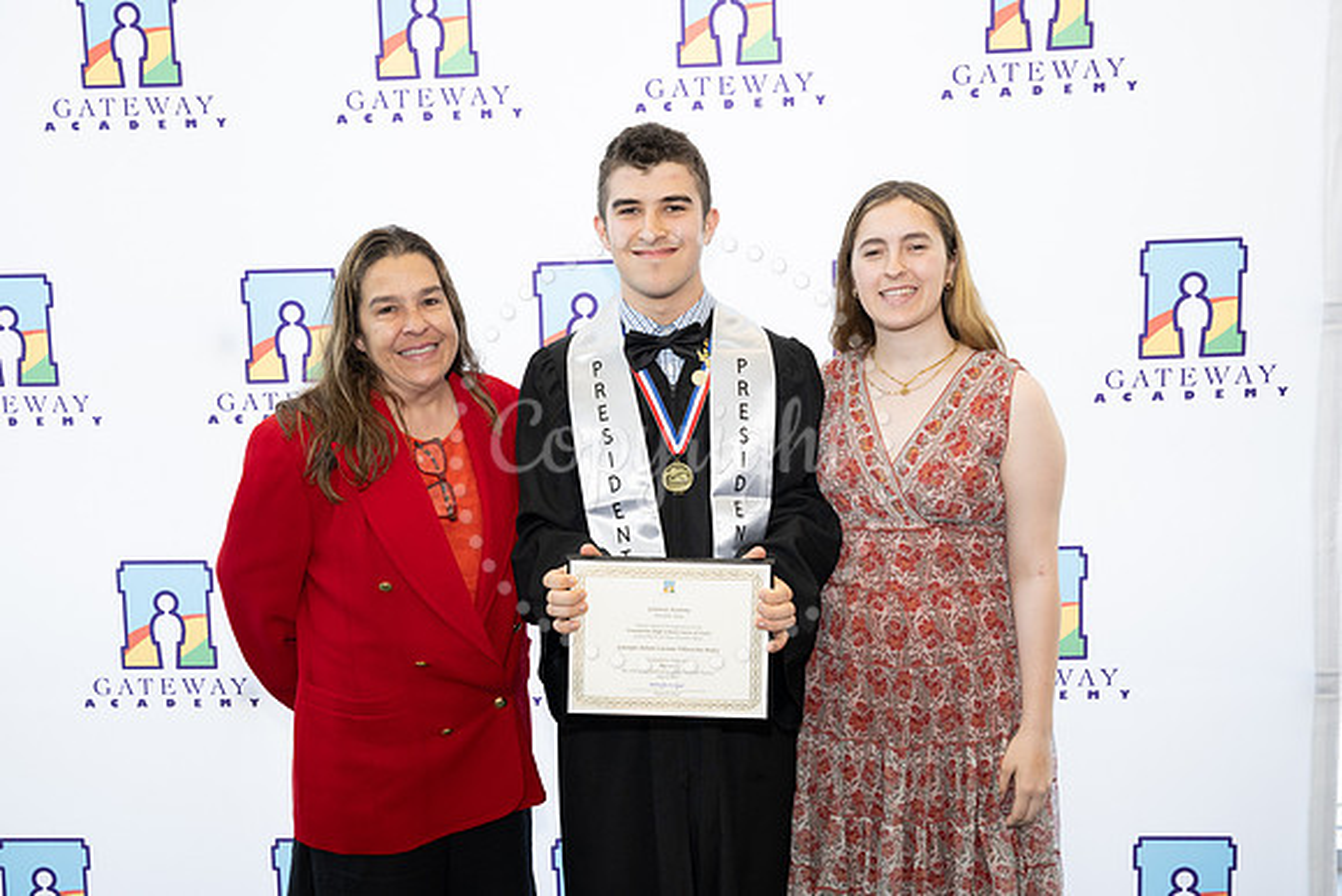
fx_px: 1137
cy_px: 448
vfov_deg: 43.0
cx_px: 671
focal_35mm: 30
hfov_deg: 61.1
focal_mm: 30.5
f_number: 5.6
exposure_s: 1/200
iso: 800
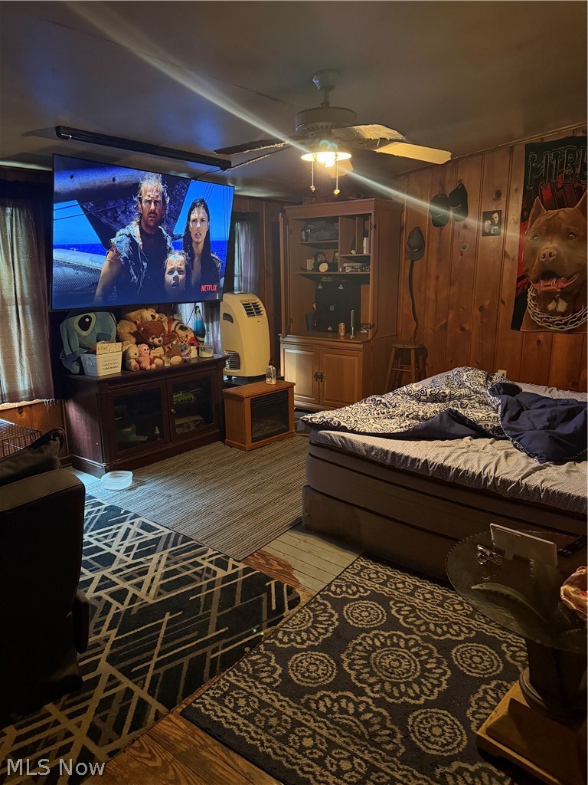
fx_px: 544
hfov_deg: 56.8
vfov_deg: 71.6
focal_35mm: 24
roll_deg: -0.5
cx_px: 294
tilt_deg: -12.3
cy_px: 392
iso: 800
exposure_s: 1/40
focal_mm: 6.76
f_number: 1.78
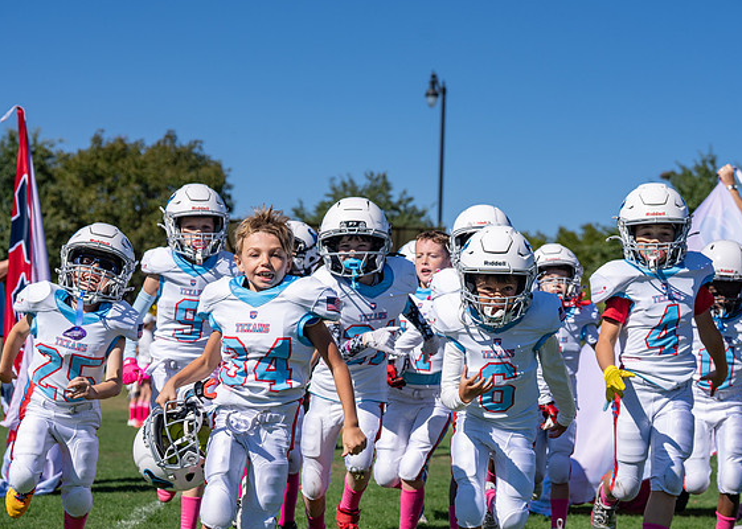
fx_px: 1769
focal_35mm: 84
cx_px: 385
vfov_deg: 17.0
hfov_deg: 23.7
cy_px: 280
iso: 125
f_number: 5
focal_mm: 70
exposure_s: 1/1600
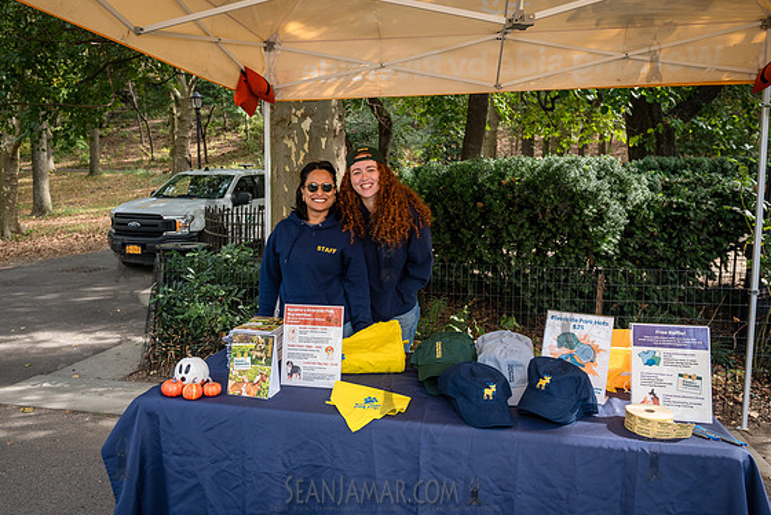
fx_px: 557
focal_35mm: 26
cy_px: 257
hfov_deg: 69.4
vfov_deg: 49.6
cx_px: 376
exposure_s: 1/640
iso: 1000
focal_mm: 24
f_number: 5
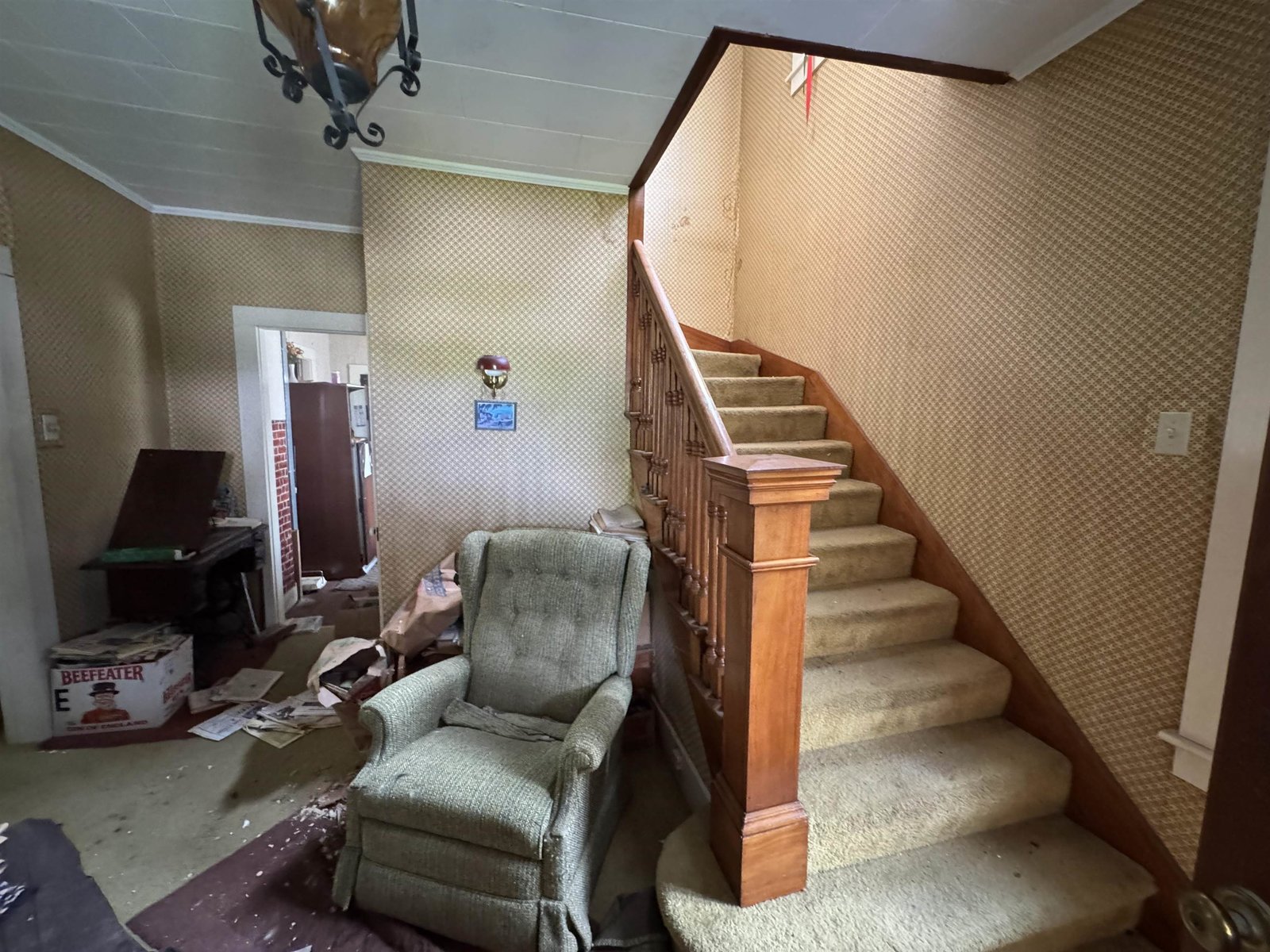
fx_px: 514
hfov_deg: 102.1
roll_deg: -0.7
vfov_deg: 85.7
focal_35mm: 14
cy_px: 476
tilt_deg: -5.8
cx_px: 635
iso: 1250
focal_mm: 2.22
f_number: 2.2
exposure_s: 1/55
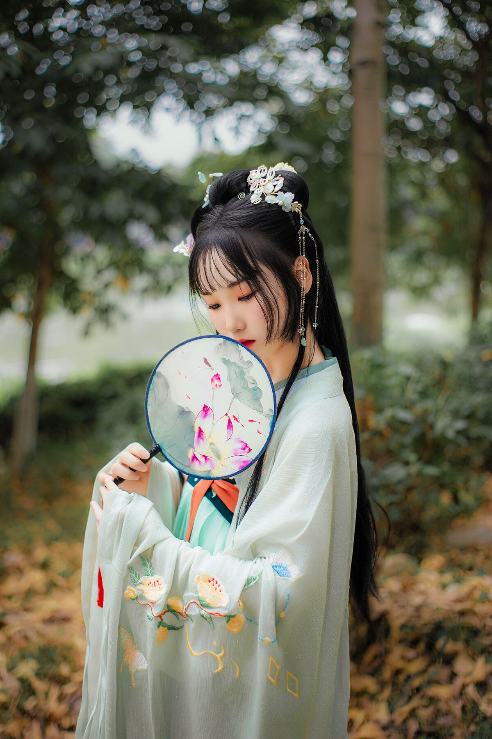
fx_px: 1025
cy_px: 370
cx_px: 246
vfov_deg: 39.6
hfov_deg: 27.0
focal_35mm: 50
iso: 100
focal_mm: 50
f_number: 2.2
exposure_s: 1/125
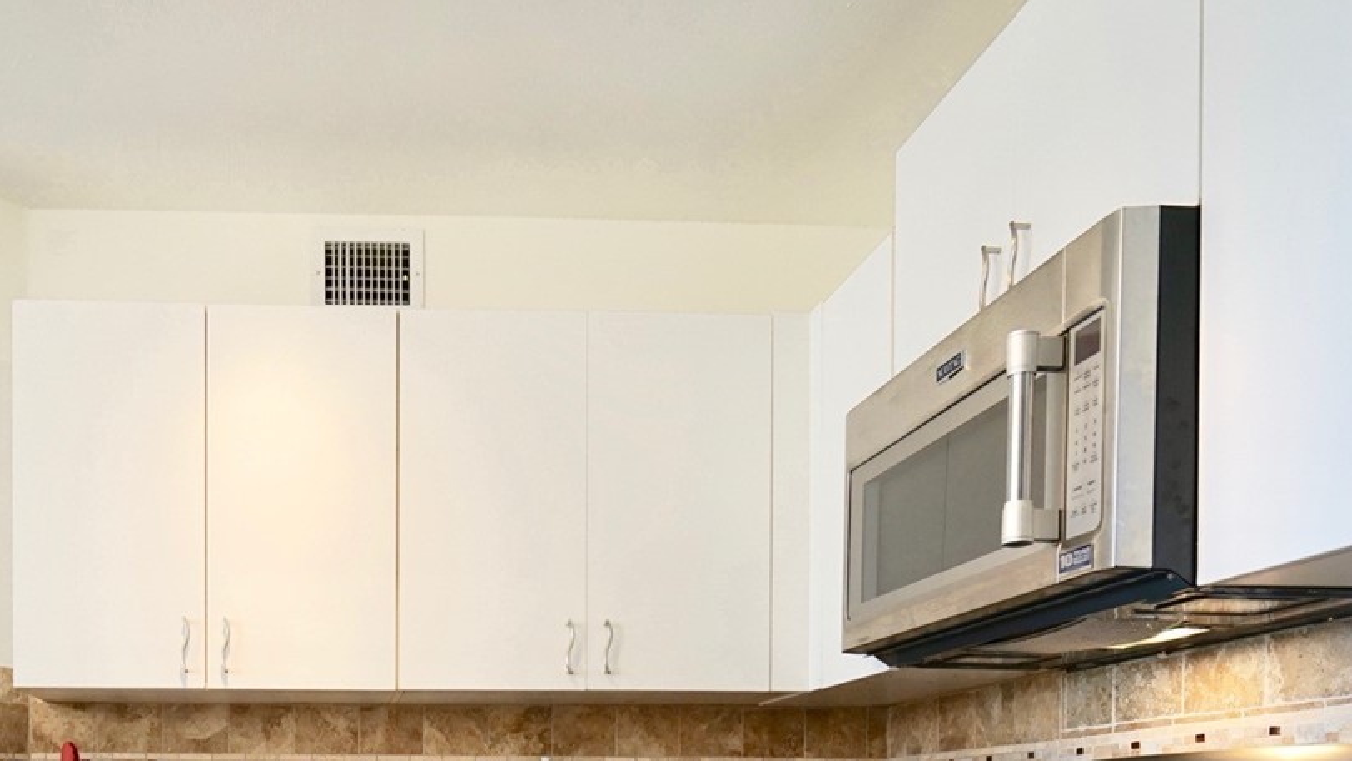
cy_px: 833
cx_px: 367
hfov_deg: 54.4
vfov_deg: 30.3
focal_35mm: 35
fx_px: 1255
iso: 400
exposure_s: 1/160
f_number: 4
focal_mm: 16
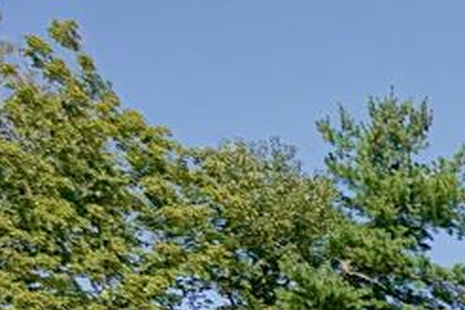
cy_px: 864
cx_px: 1635
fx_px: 1511
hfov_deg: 9.5
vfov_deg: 9.6
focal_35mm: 117
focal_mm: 16
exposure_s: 1/200
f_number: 6.3
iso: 100
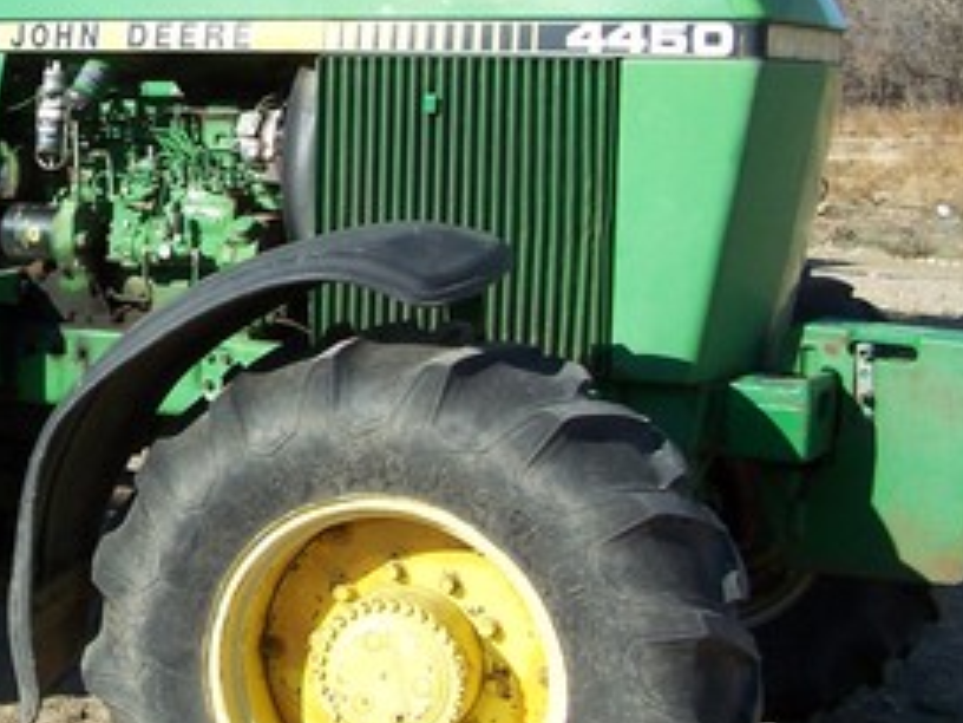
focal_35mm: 76
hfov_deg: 24.8
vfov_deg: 19.3
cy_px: 188
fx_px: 2114
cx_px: 74
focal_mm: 6.3
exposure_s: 1/500
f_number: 4
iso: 80
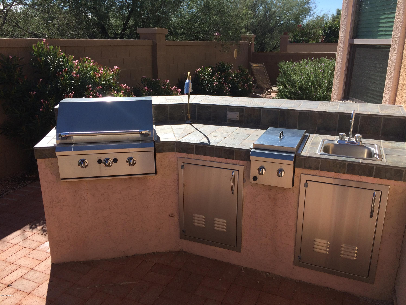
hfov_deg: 61.7
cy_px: 152
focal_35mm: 29
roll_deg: -0.2
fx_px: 340
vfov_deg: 48.2
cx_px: 203
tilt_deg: -18.6
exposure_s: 1/1642
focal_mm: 4.15
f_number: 2.2
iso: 32
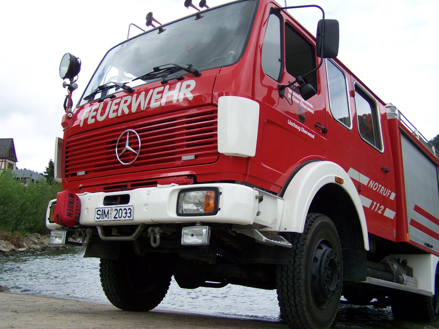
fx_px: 482
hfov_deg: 49.0
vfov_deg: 37.7
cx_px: 220
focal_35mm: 38
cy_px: 164
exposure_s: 1/500
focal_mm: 6.3
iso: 64
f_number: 2.8
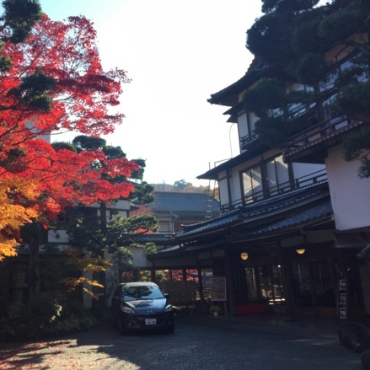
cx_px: 133
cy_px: 181
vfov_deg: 47.2
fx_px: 423
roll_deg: +3.1
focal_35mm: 35
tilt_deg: +11.6
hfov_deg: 46.7
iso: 32
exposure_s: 1/638
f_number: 2.2
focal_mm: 4.15
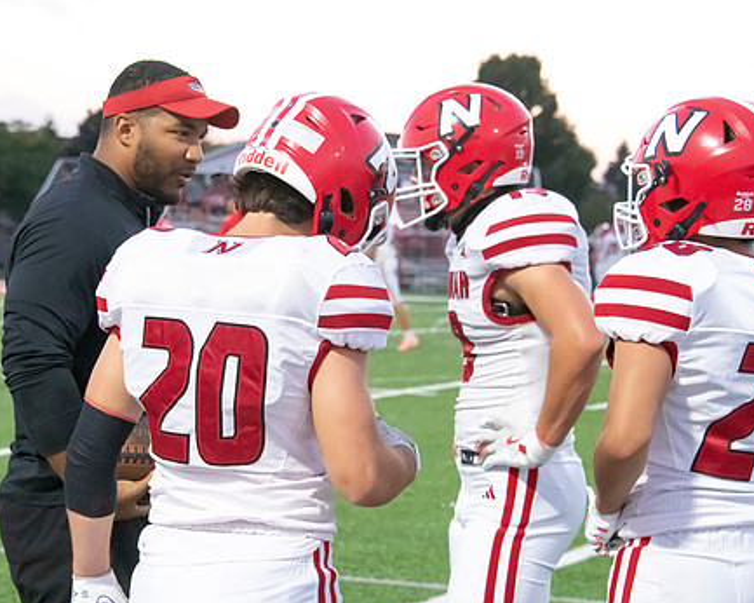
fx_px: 2387
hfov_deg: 17.9
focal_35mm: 107
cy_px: 316
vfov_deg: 14.4
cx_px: 279
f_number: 7.1
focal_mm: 85
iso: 10000
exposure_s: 1/400
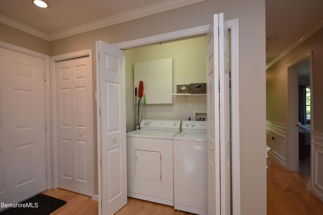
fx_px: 135
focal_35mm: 15
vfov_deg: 77.3
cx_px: 162
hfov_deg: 100.4
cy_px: 108
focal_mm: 10
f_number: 4
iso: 320
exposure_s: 1/60
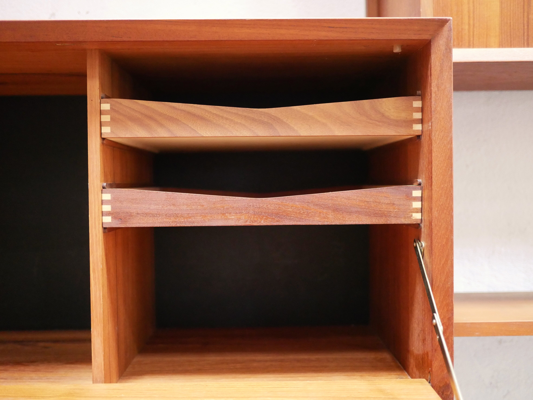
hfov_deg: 46.8
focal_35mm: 40
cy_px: 200
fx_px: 616
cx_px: 266
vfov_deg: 36.0
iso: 3200
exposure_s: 1/25
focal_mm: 20
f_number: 1.7
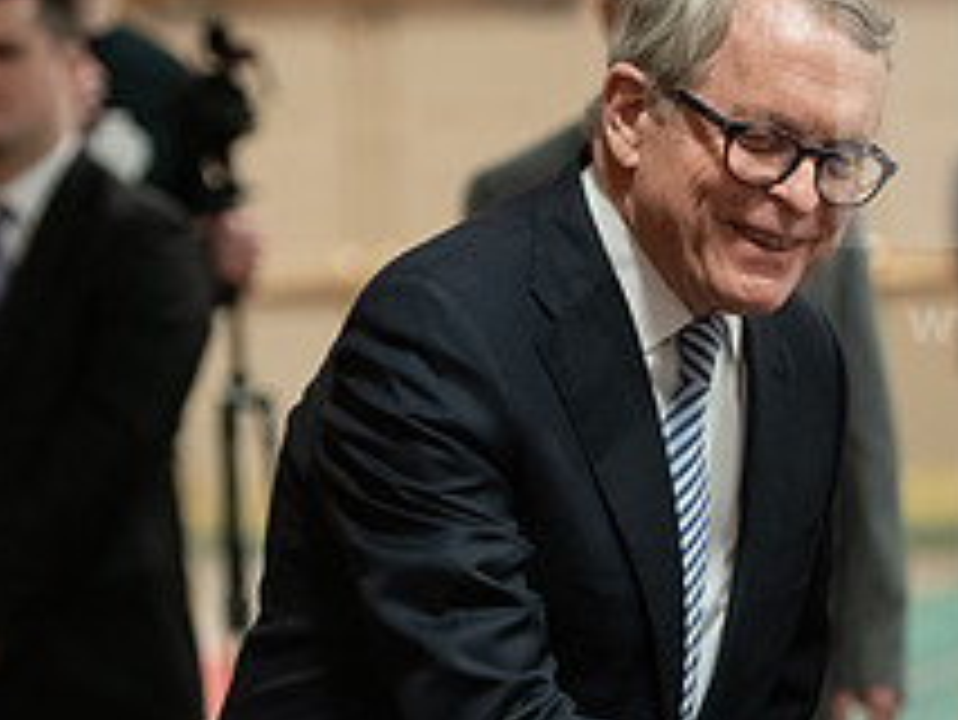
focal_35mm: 262
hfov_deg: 7.5
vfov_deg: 5.7
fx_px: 7255
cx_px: 702
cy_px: 416
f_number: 3.2
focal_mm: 100
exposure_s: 1/200
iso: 3200
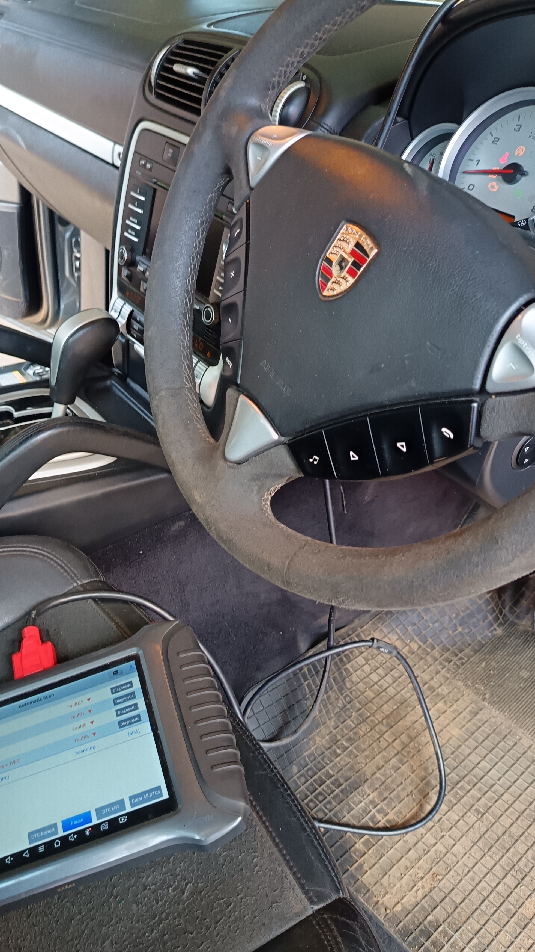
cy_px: 515
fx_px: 757
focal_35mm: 30
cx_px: 186
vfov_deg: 64.2
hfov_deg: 38.6
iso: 2208
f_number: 1.75
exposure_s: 1/100
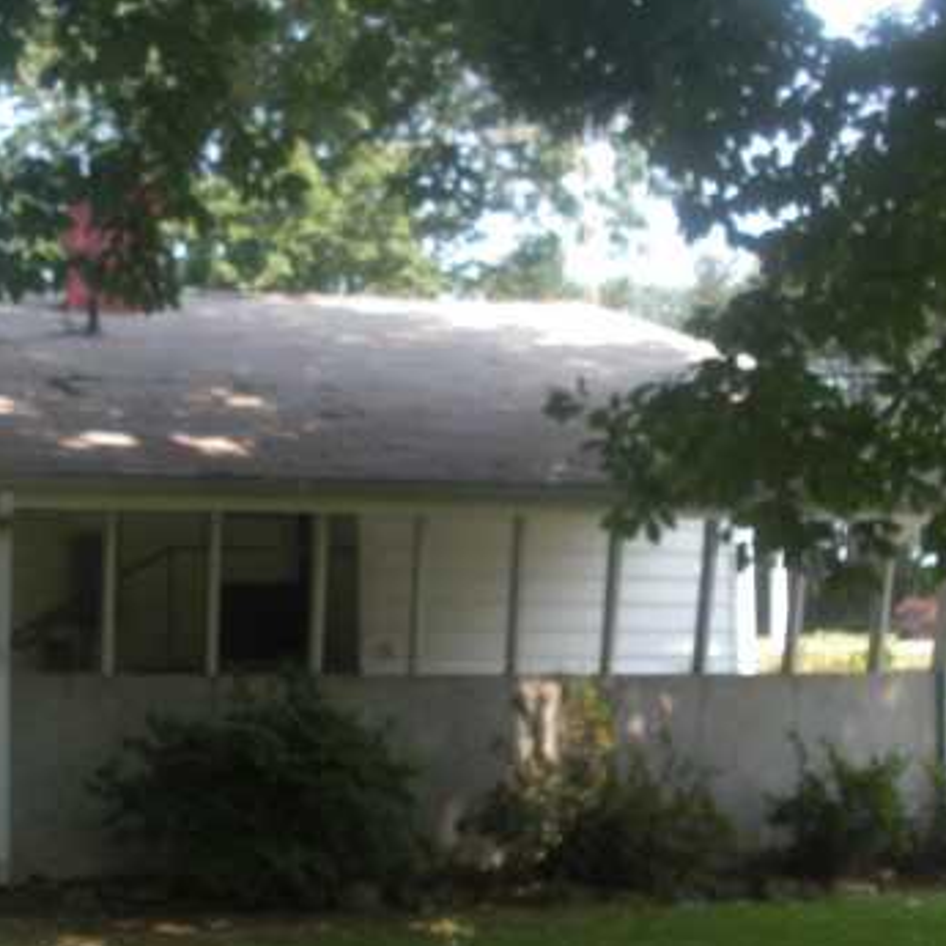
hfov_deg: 28.6
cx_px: 233
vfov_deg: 29.1
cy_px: 524
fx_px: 1824
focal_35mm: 59
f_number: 2.8
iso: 50
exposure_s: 1/160
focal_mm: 6.3
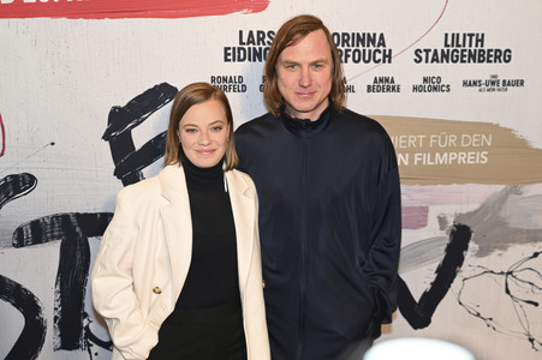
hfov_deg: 45.5
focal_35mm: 43
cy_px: 180
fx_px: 647
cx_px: 271
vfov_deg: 31.1
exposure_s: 1/200
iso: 1000
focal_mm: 43
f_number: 2.8
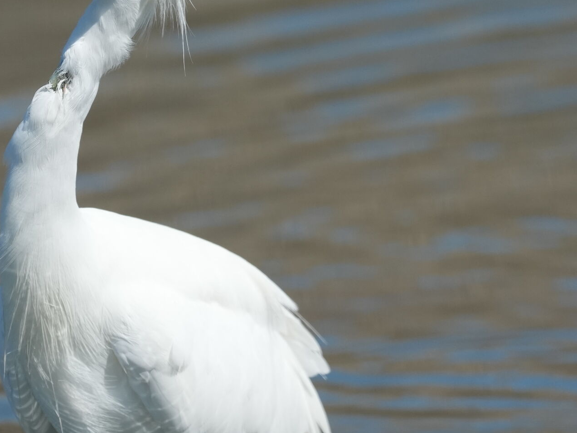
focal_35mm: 1827
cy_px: 311
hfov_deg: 1.1
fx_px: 30456
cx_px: 236
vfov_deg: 0.8
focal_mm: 560
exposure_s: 1/2500
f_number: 6.3
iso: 500
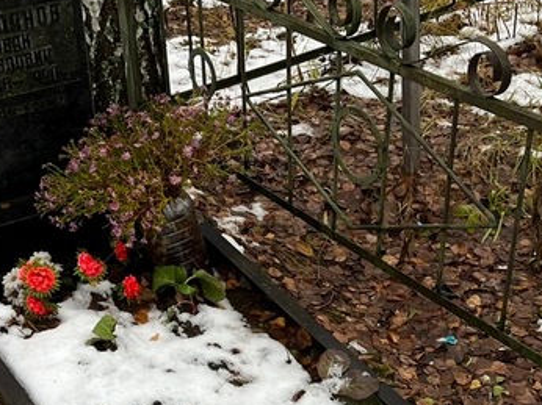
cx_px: 252
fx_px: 1205
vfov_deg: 19.0
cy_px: 289
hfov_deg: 25.3
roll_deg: +2.0
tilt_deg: -29.7
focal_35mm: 77
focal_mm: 5.7
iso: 40
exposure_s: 1/260
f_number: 1.5
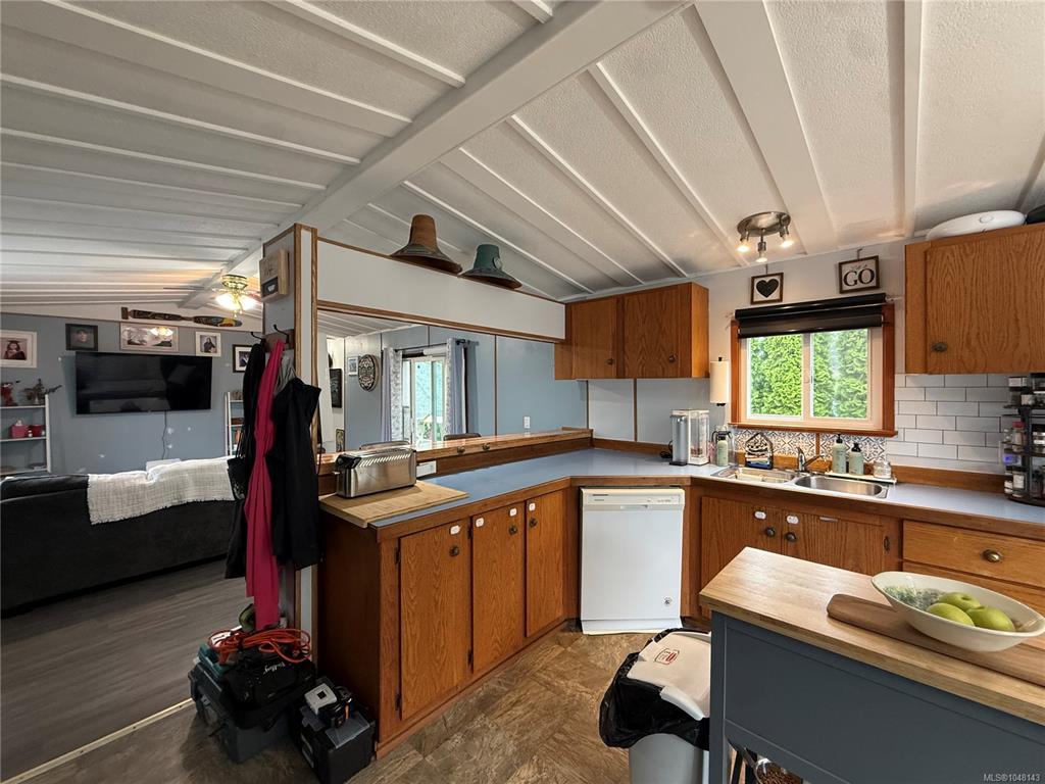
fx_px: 423
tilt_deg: +0.1
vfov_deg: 85.7
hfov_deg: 102.1
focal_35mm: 14
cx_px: 522
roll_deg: -0.2
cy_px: 392
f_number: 2.2
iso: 250
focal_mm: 2.22
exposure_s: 1/60
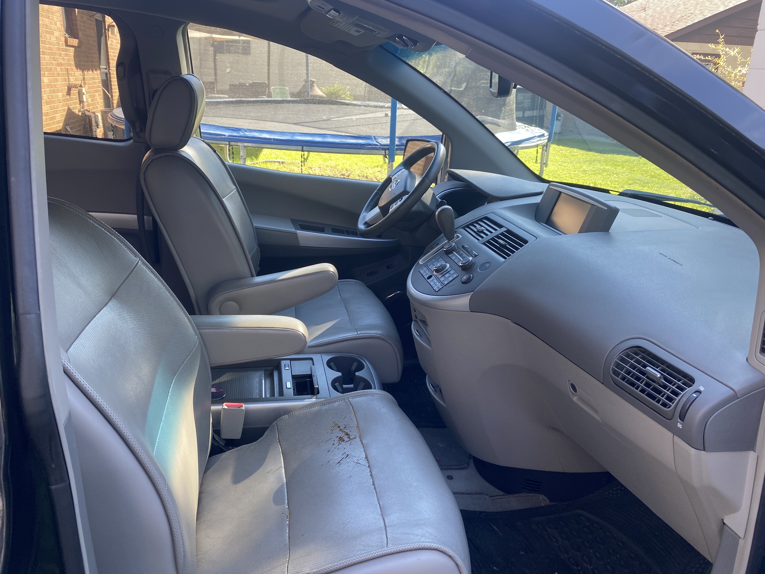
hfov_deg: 67.3
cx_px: 382
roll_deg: -2.8
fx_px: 575
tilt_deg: -19.2
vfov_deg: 53.1
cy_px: 287
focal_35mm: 26
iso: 50
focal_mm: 4.25
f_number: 1.8
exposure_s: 1/122
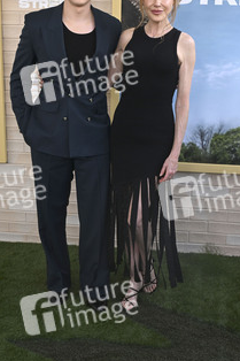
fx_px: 511
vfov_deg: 38.7
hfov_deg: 26.4
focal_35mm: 51
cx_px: 113
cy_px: 136
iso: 640
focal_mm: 40
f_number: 6.3
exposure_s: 1/250
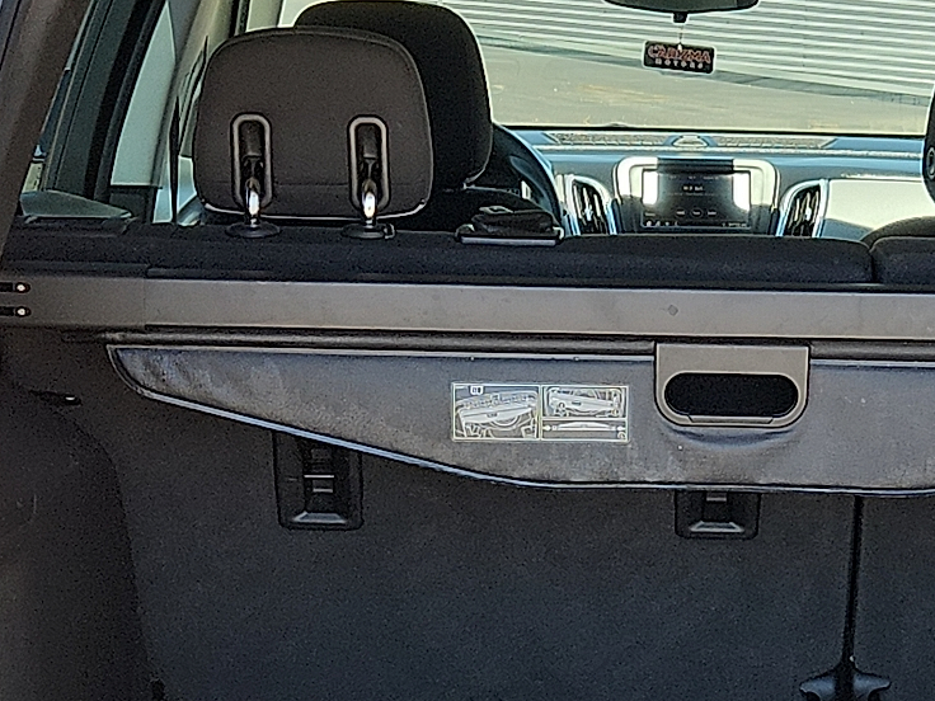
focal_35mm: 50
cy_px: 684
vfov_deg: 27.6
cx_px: 733
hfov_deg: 37.0
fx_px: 1351
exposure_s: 1/263
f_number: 1.8
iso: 50
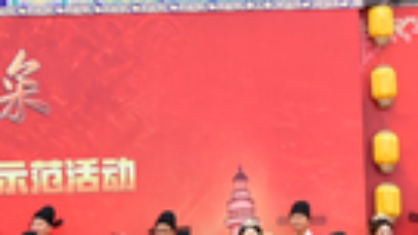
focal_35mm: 205
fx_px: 2273
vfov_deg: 5.9
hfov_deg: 10.1
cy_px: 110
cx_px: -223
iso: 1000
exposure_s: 1/4000
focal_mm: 48
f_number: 4
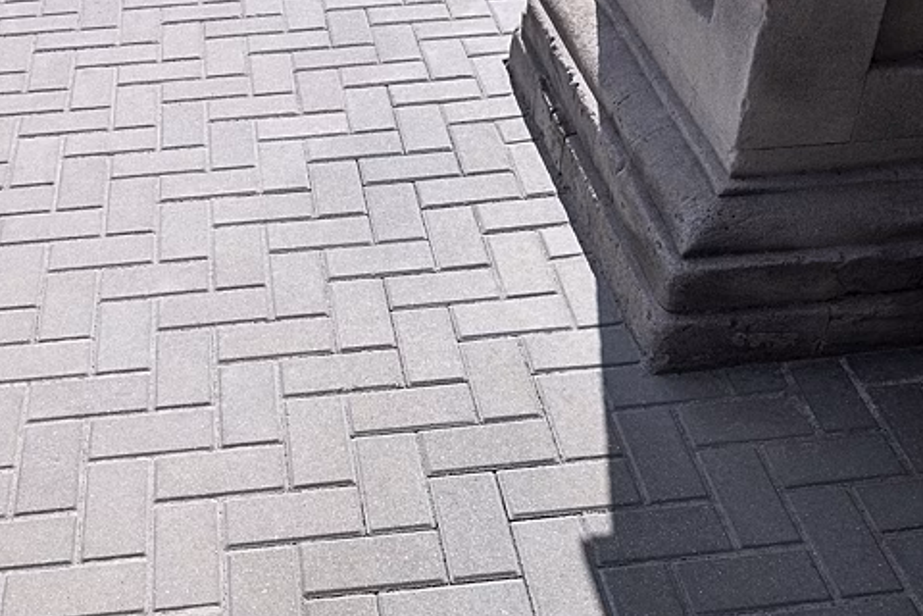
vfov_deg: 28.1
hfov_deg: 40.8
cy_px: 314
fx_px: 1231
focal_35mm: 48
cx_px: 346
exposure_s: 1/640
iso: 500
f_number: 11
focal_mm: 36
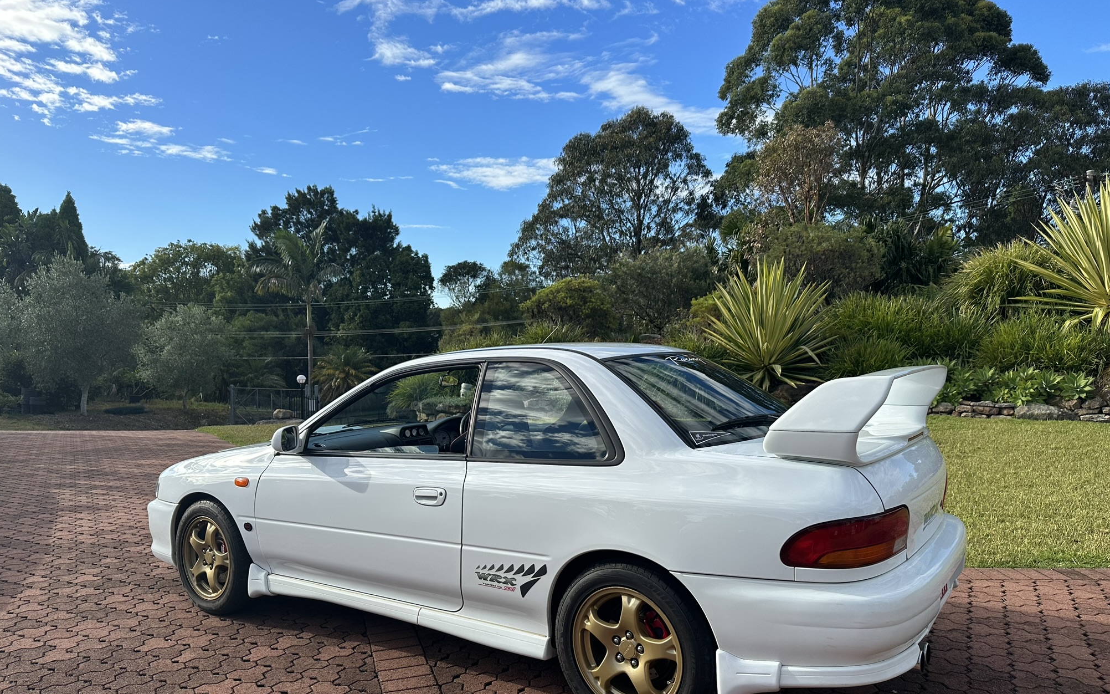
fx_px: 786
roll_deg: +0.5
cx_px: 553
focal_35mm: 26
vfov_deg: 47.5
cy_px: 379
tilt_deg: -3.5
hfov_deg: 70.4
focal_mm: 6.86
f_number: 1.78
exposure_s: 1/3861
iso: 80
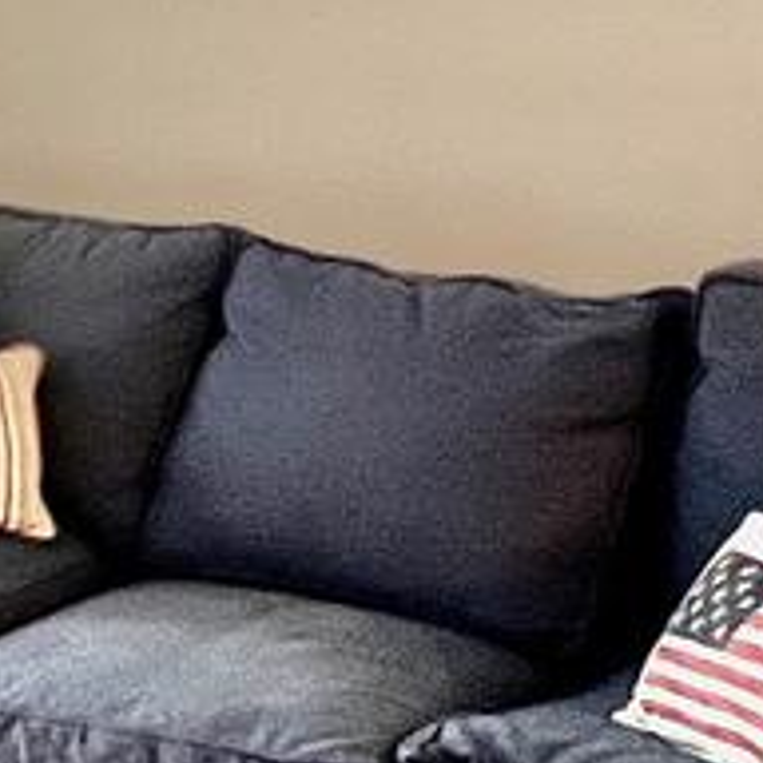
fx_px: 2145
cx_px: -644
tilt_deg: -18.1
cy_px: 600
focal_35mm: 86
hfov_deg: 16.6
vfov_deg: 20.0
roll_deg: +1.1
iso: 250
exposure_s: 1/60
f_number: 1.8
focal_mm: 1.57
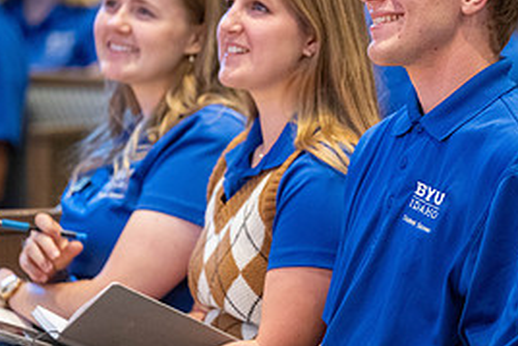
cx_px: 348
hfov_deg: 4.8
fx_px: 6233
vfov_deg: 3.2
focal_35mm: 433
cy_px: 121
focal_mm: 200
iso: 3200
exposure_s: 1/160
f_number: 2.8
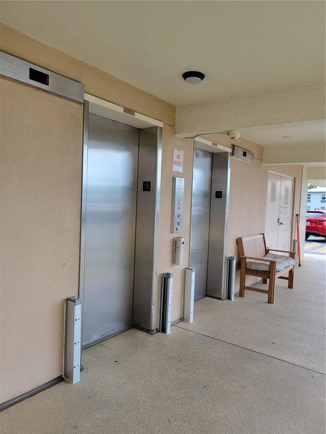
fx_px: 326
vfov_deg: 67.3
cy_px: 217
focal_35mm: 26
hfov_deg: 53.1
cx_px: 163
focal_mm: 5.4
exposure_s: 1/373
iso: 40
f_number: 1.8
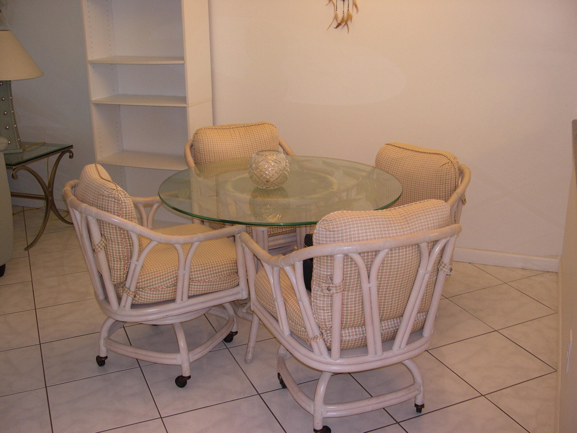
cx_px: 288
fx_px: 633
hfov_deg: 49.0
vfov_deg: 37.7
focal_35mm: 38
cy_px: 216
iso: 100
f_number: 2.8
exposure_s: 1/30
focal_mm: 8
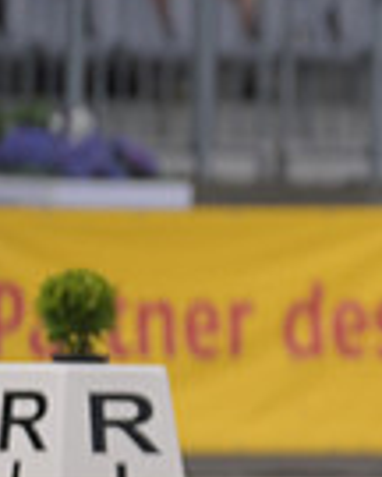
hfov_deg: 1.0
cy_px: 104
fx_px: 21693
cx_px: 966
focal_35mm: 1535
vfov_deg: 1.3
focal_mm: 380
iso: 720
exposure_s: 1/1250
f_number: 5
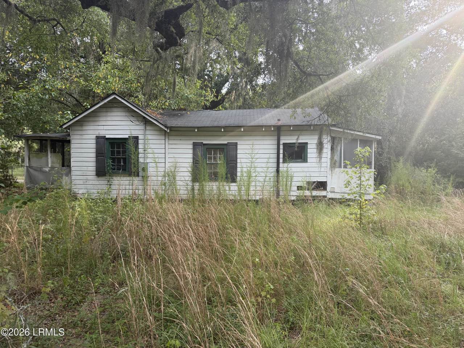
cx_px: 232
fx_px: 322
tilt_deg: -1.7
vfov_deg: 56.8
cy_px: 174
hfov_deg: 71.6
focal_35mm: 24
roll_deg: +0.5
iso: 100
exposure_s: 1/742
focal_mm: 6.76
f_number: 1.78
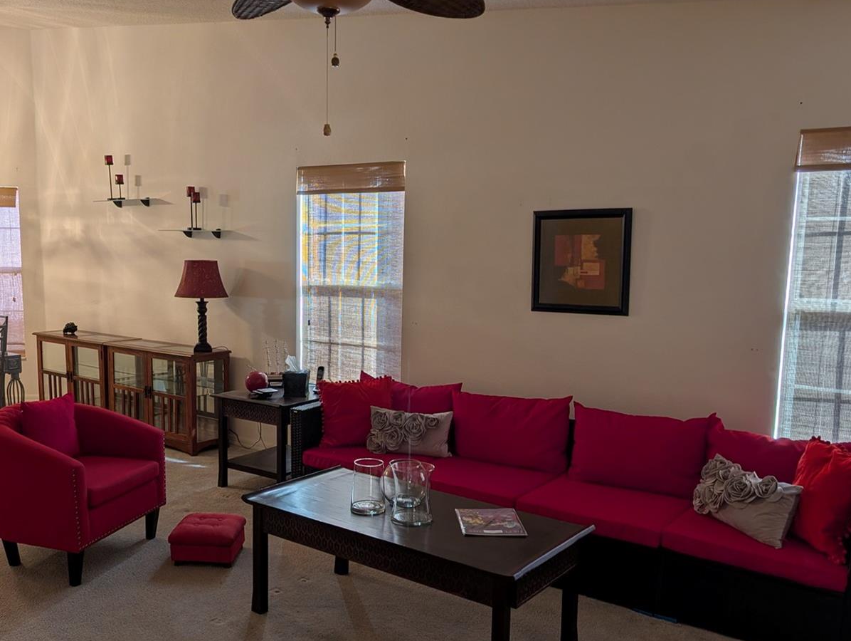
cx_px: 362
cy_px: 355
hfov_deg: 56.5
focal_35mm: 32
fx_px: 788
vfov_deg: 44.2
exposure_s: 1/277
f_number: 1.68
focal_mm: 6.9
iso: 21
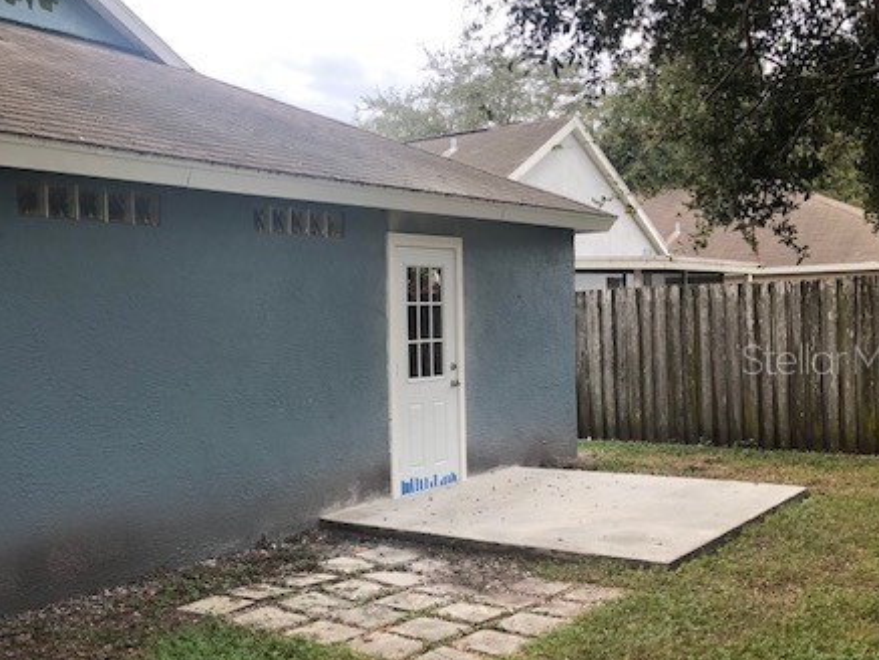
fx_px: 1041
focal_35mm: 41
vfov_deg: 35.1
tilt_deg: -4.2
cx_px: 288
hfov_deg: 45.0
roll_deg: +1.9
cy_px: 358
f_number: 1.8
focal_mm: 3.99
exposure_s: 1/120
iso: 25
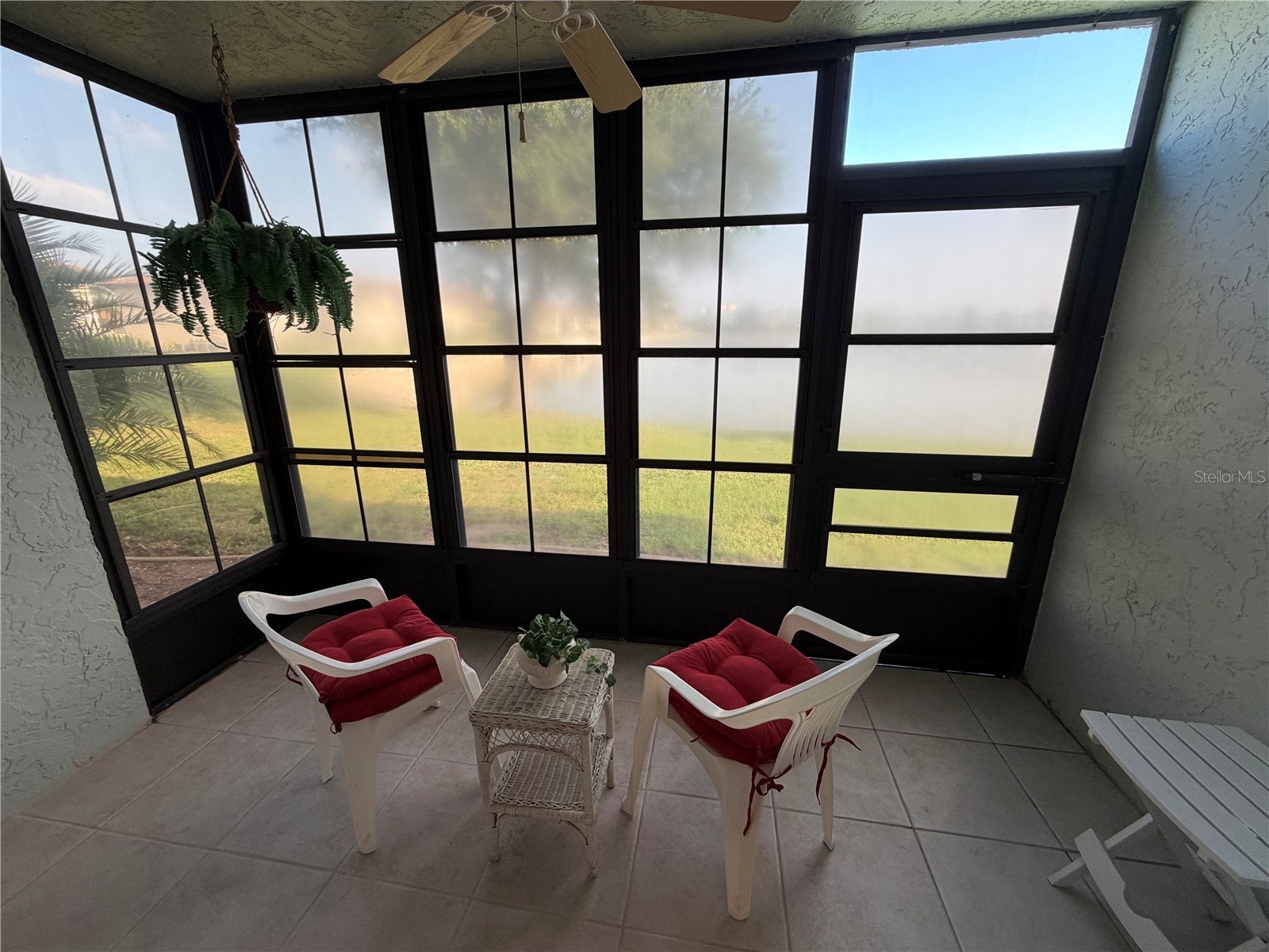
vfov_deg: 85.7
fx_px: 513
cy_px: 476
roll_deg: +0.6
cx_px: 634
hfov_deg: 102.1
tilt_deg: -16.5
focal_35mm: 14
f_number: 2.2
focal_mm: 2.22
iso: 100
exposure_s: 1/121
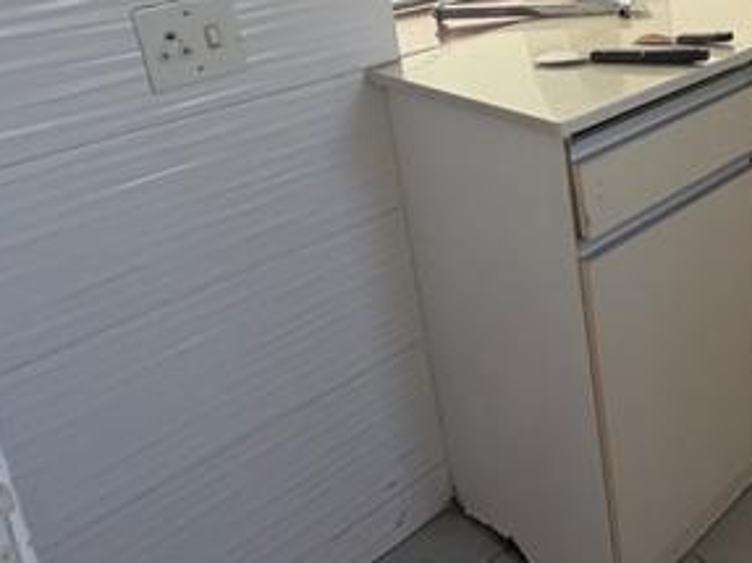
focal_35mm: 39
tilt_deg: -12.9
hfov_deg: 41.0
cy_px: 8
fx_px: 847
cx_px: 770
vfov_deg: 33.8
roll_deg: +4.5
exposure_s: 1/121
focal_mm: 2.22
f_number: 2.2
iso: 200
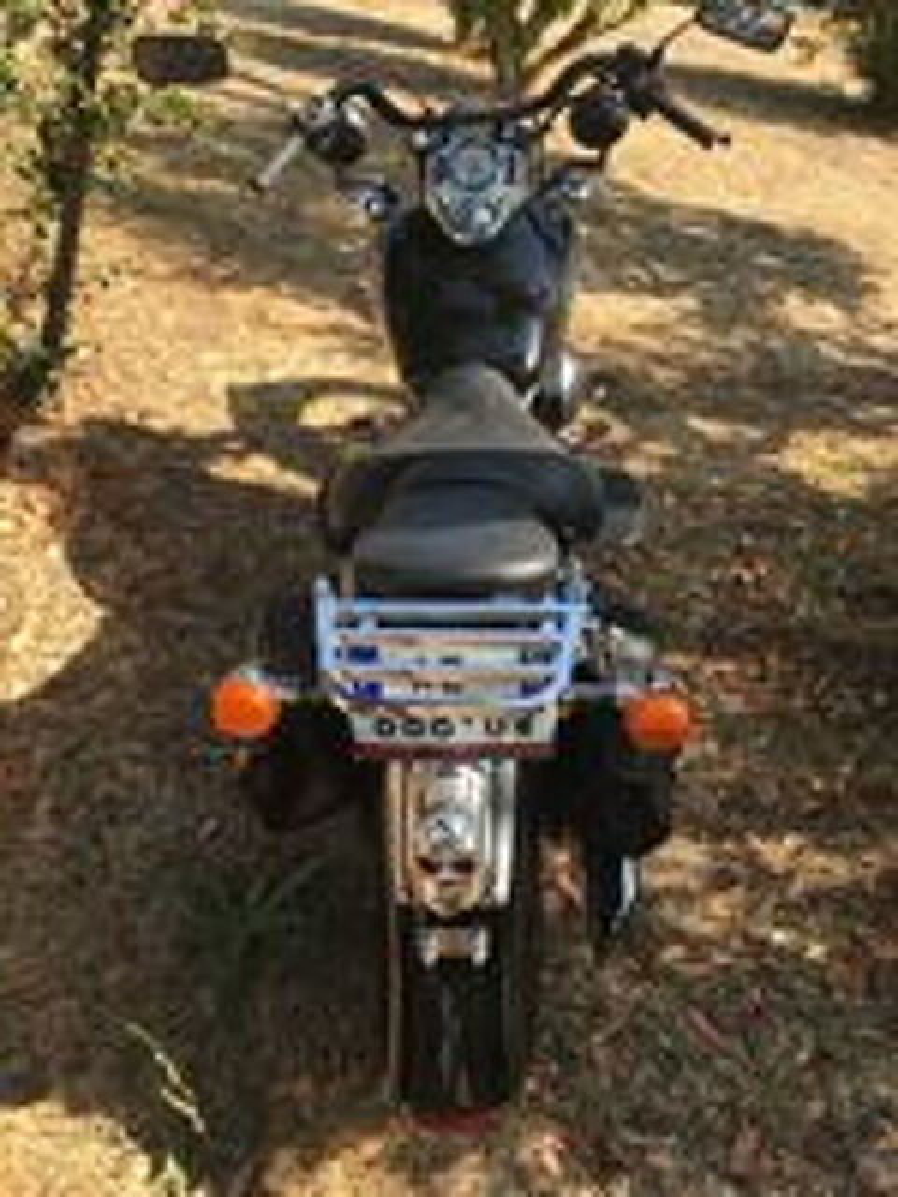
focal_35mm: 29
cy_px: 598
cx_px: 449
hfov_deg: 48.2
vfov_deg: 61.7
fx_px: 1003
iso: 25
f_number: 2.2
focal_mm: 4.15
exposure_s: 1/452
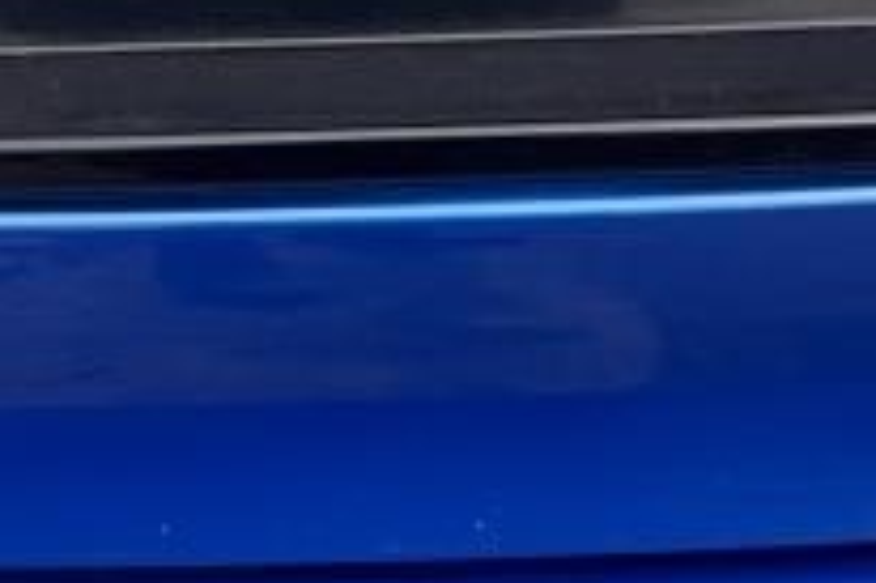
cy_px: -536
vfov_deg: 7.8
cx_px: 400
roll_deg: +1.1
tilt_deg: -20.7
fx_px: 4085
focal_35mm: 168
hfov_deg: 12.2
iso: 50
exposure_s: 1/1048
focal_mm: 5.7
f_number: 1.5
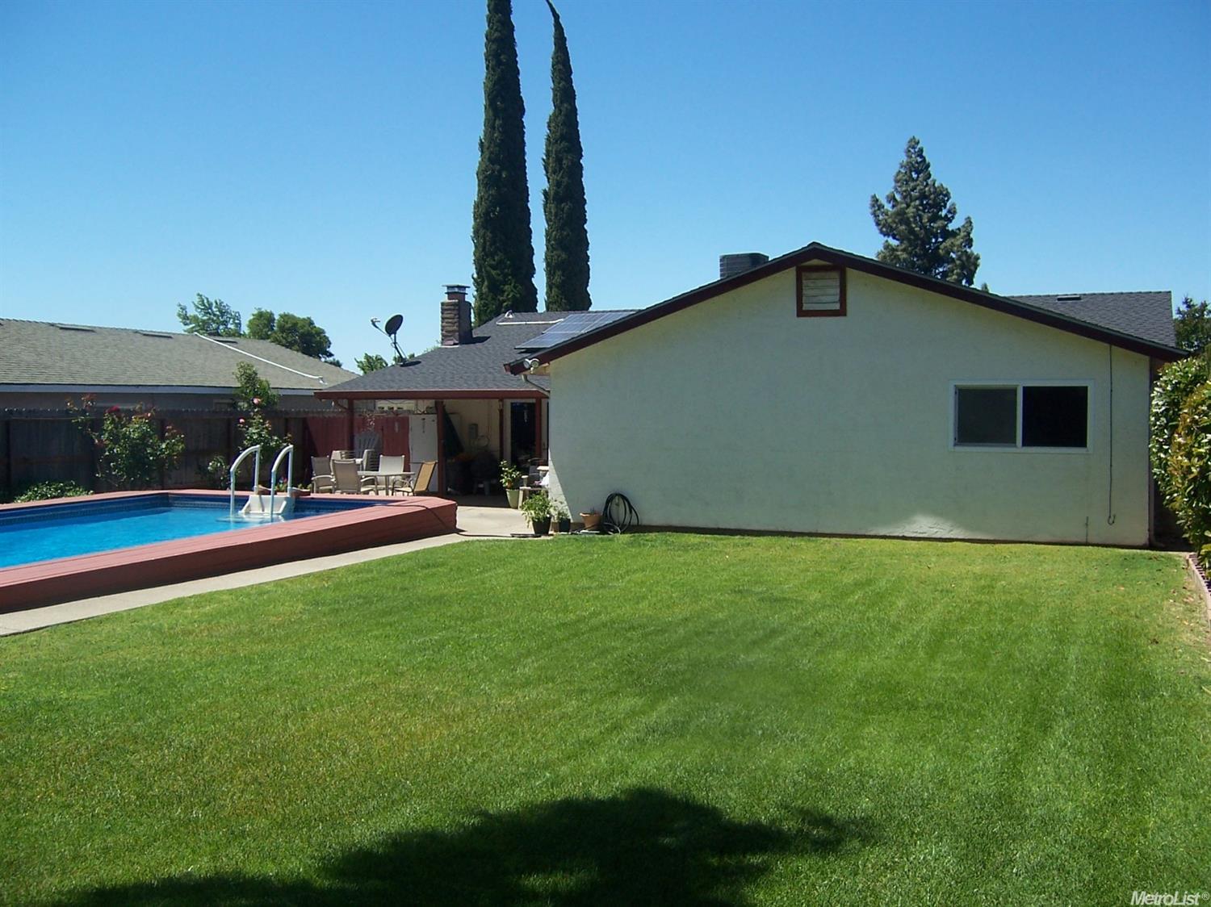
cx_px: 606
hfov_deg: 55.4
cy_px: 454
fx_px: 1154
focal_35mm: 33
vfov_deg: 42.9
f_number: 3.4
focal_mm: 5.5
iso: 80
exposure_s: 1/1000
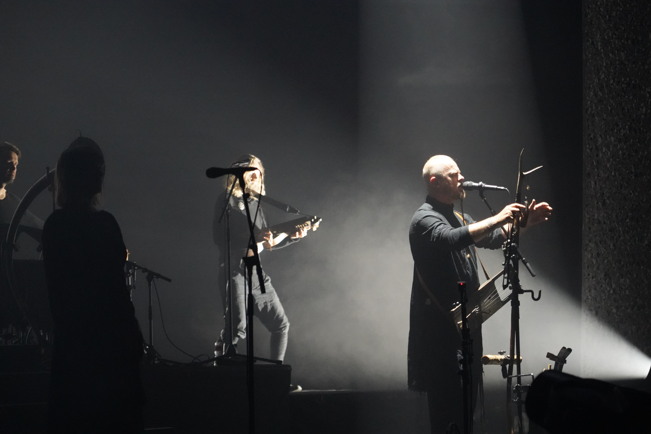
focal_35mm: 105
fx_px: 1899
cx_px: 326
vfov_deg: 13.0
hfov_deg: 19.5
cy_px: 217
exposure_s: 1/125
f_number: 4
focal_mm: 105
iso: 12800
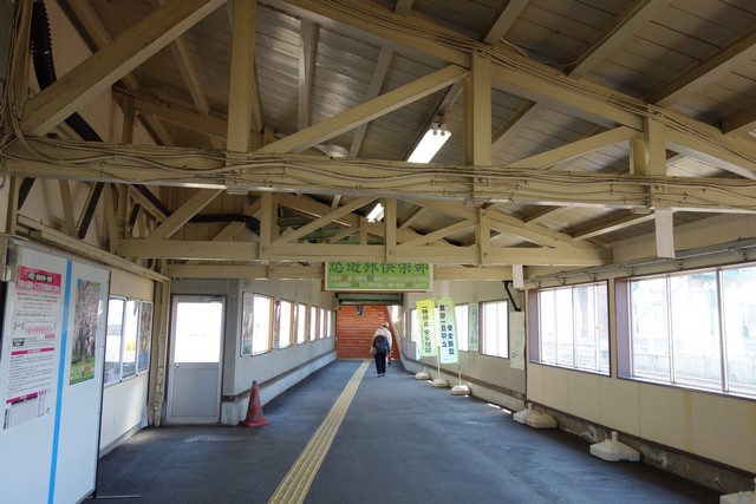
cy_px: 252
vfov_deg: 46.4
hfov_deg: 65.5
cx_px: 378
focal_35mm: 28
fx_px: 588
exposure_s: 1/100
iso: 125
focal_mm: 10.4
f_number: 2
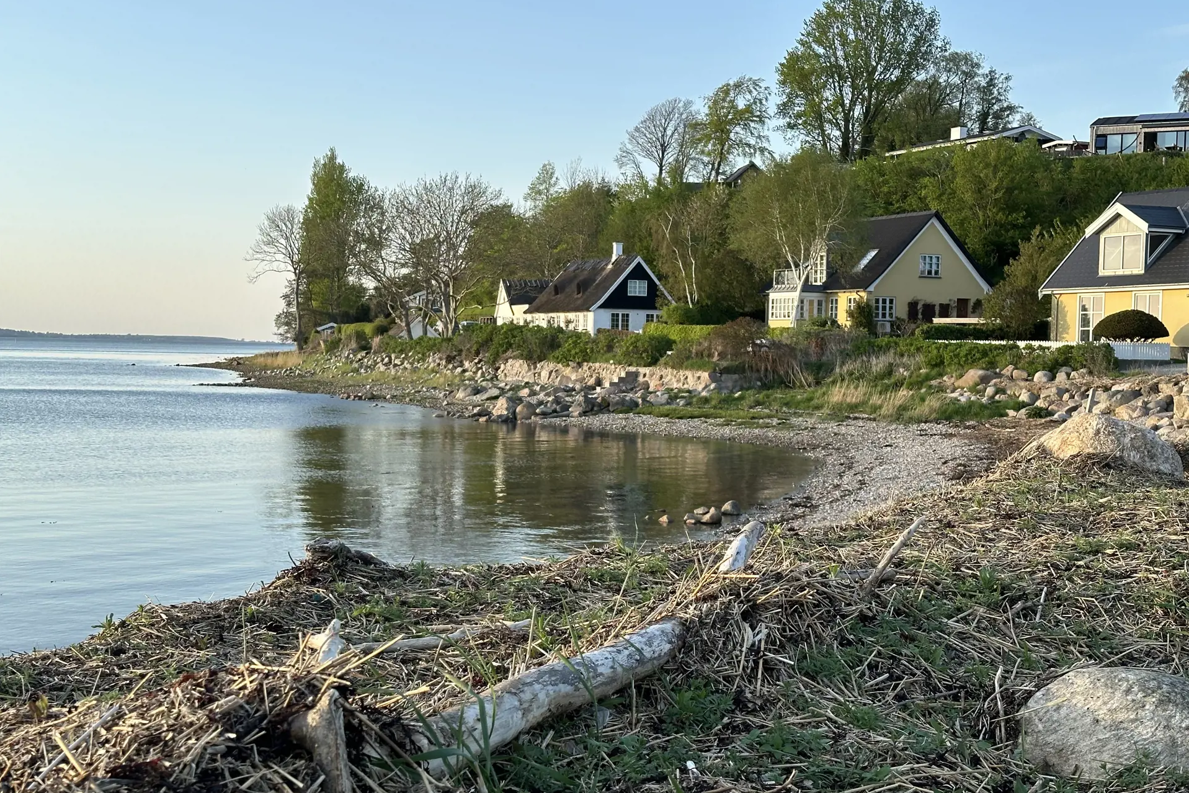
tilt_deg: -1.9
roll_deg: -0.5
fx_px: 1651
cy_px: 406
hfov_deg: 39.6
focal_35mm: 50
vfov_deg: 27.0
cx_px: 595
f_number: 1.78
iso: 64
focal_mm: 6.86
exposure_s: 1/1041
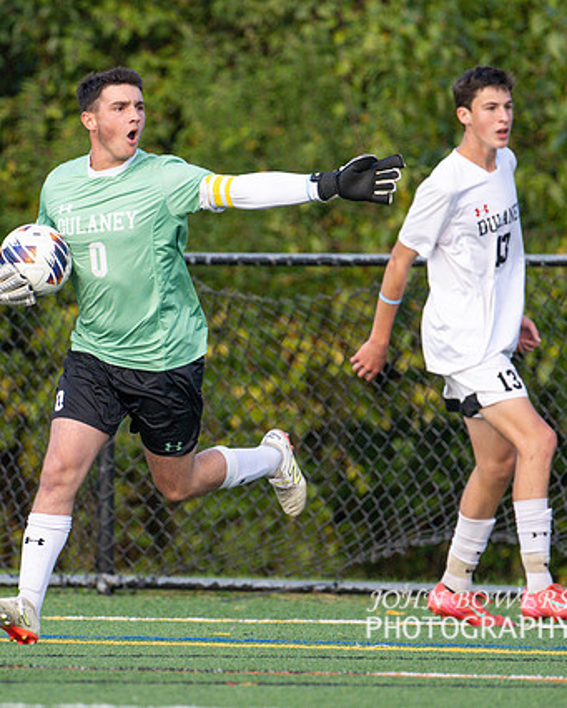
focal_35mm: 901
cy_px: 377
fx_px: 18893
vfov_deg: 2.1
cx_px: 182
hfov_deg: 1.7
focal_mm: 400
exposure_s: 1/2500
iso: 2200
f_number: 4.5
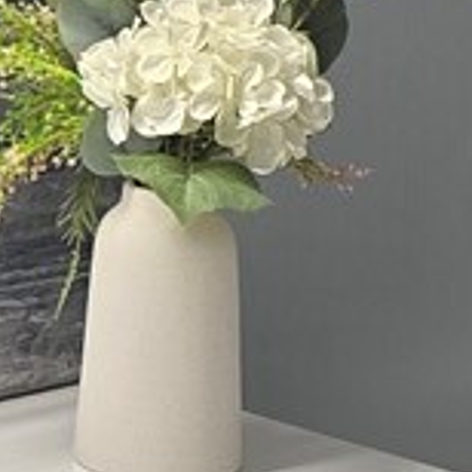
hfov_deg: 8.1
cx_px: -285
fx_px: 3255
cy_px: 12
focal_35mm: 211
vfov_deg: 8.3
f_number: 1.7
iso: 80
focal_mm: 6.3
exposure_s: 1/120
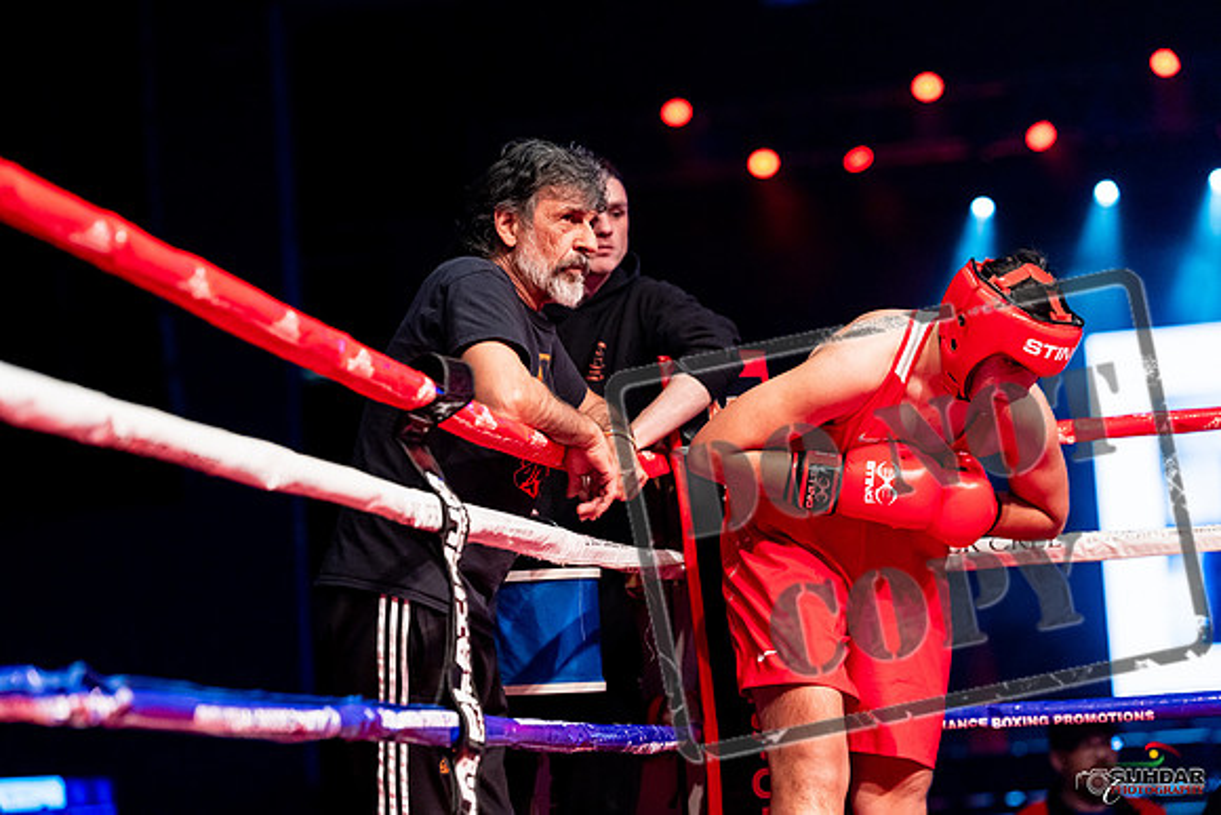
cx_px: 610
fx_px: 3223
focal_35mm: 95
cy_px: 408
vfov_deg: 14.4
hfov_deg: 21.5
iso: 4000
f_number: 2.8
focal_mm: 95
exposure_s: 1/1000
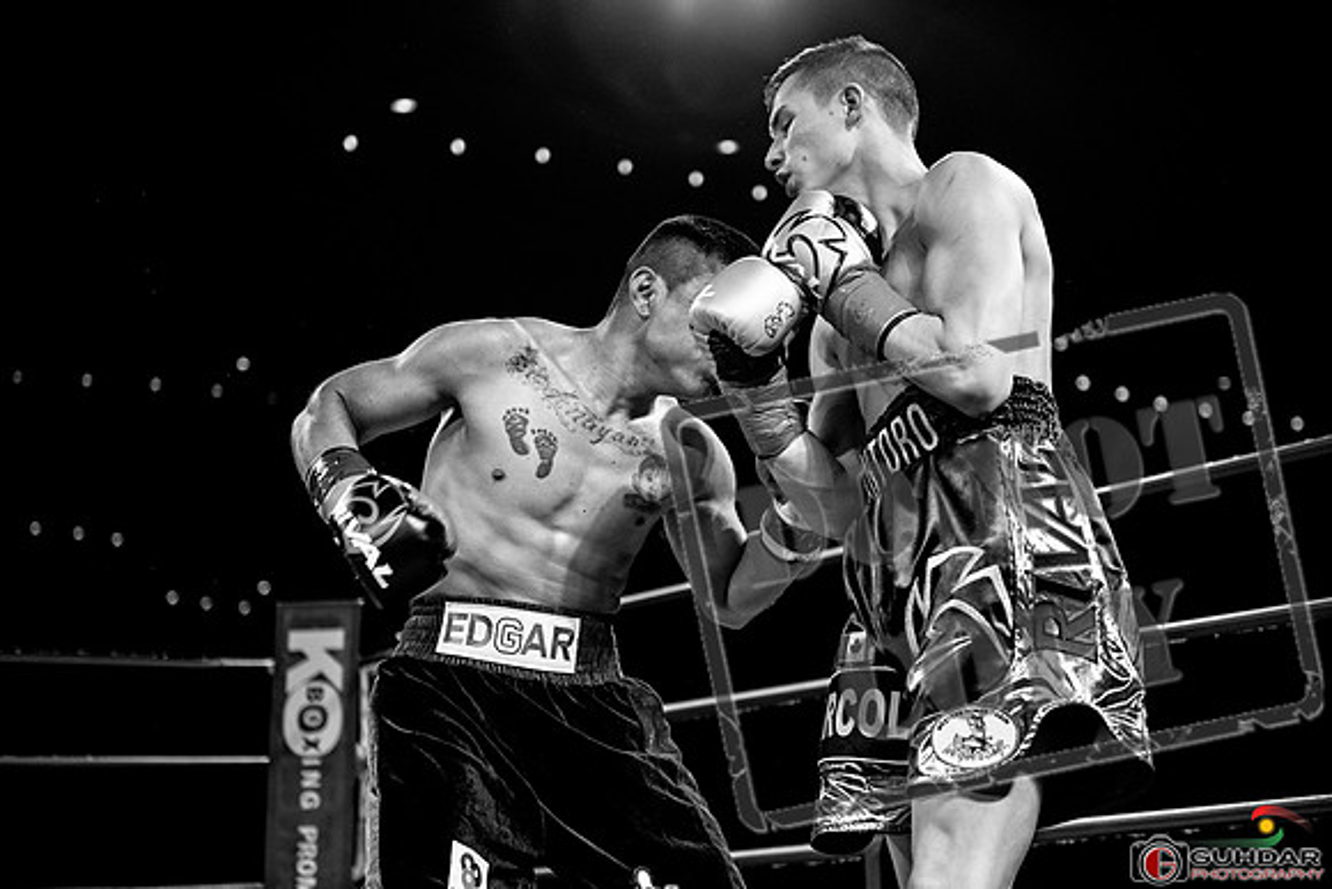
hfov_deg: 29.4
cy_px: 444
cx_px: 651
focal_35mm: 69
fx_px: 2540
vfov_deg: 19.8
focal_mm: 66
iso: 2000
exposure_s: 1/1000
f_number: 2.8
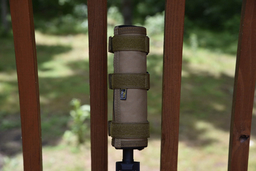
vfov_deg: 14.9
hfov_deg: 22.1
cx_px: 128
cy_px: 86
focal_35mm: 92
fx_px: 654
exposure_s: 1/250
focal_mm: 92
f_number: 8
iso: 360
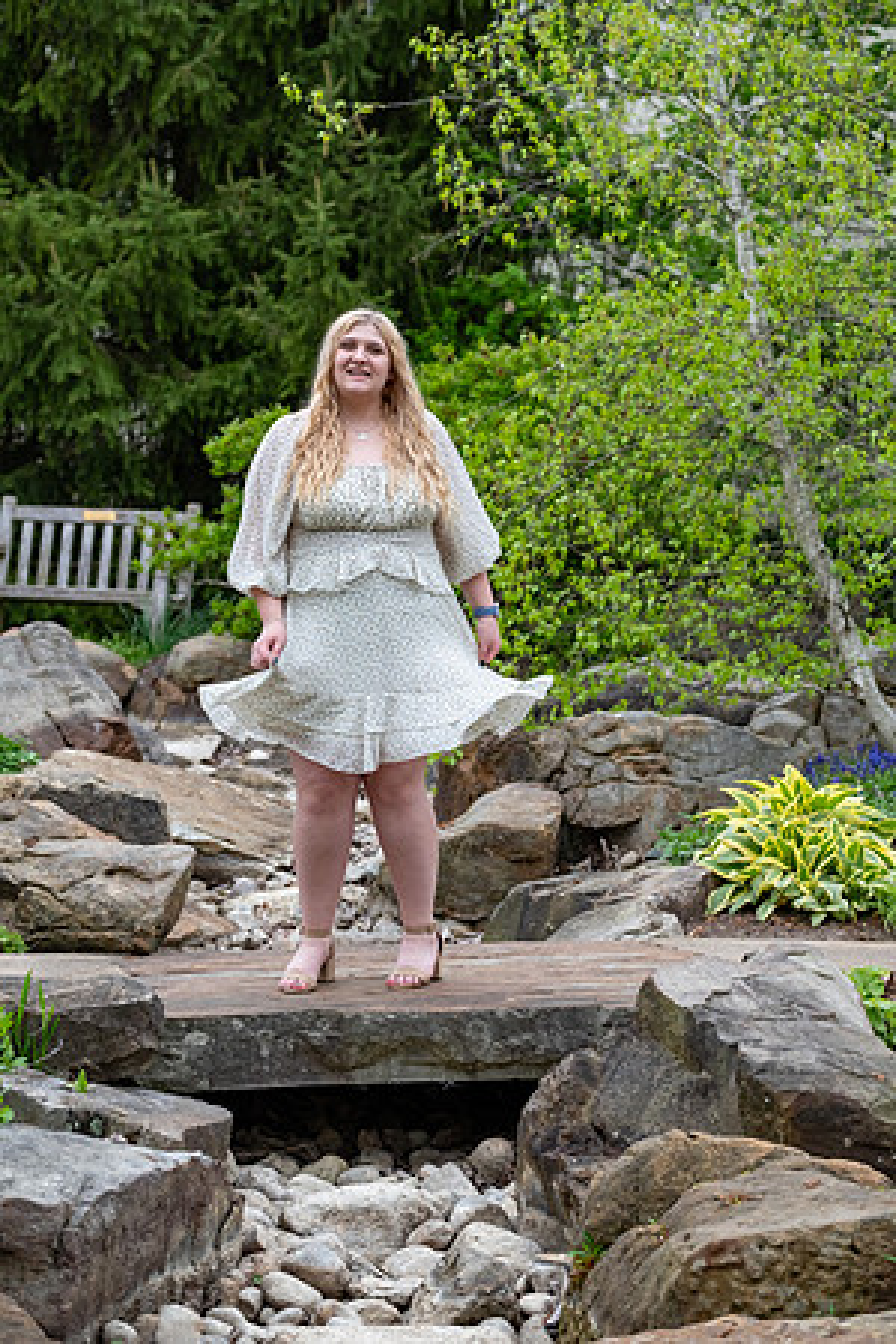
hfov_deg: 12.8
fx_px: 3994
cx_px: 448
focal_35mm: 107
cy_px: 672
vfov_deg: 19.1
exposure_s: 1/400
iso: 250
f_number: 4
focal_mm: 71.5
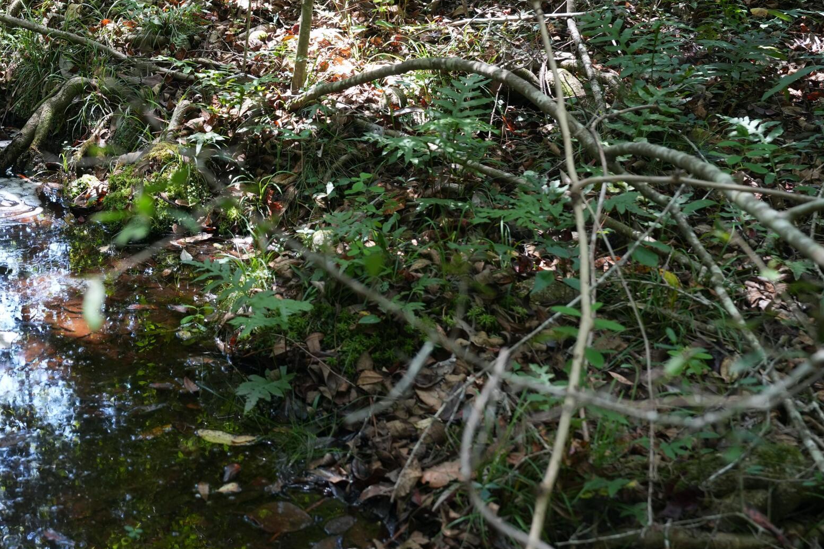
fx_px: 1373
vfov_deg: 22.4
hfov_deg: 31.6
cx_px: 65
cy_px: 141
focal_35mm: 60
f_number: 5.6
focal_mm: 31
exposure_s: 1/25
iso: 250
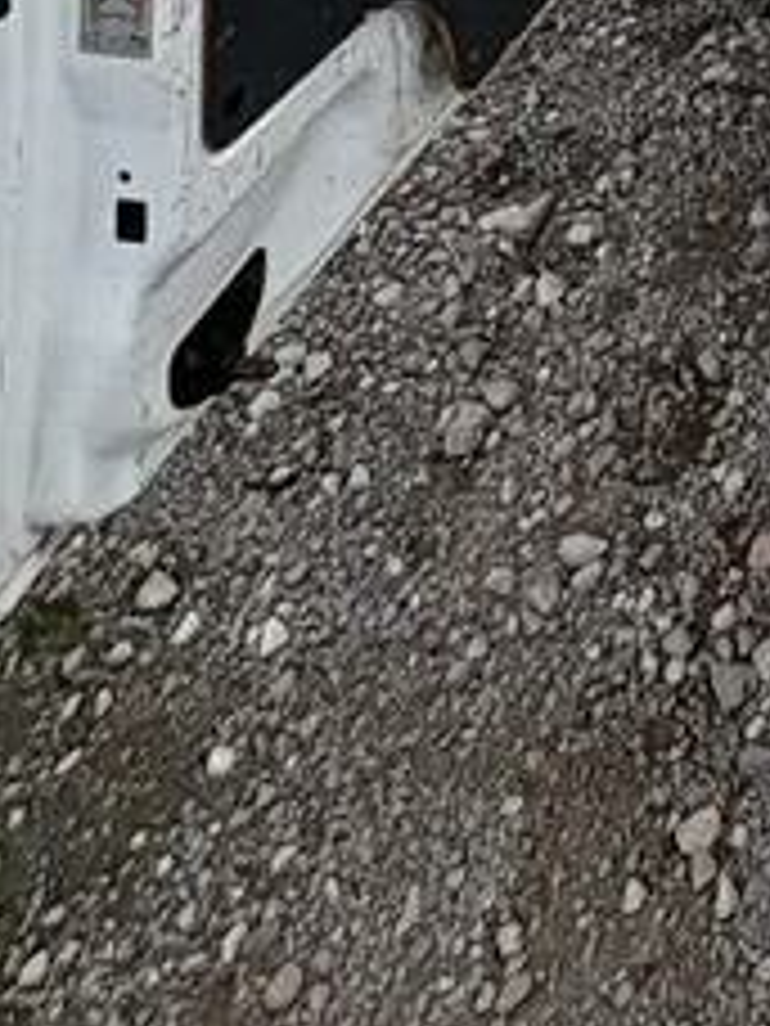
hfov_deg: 21.5
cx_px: 1211
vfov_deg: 20.8
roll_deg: +0.2
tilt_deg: -7.8
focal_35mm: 55
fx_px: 1631
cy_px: -904
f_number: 2.2
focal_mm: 2.22
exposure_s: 1/565
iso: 40
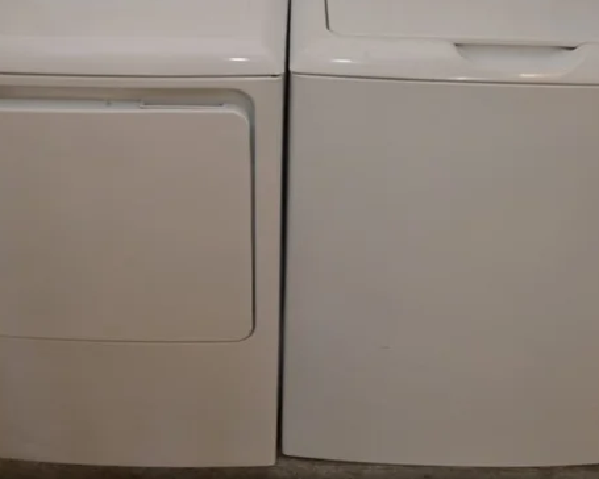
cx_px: 282
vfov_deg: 37.6
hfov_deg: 47.9
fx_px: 674
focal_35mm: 38
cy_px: 88
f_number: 3.5
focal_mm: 12
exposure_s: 1/60
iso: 640
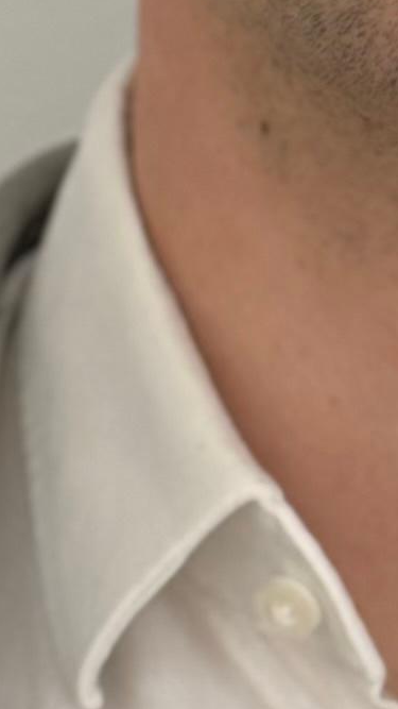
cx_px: 498
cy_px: -148
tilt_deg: +1.7
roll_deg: +0.7
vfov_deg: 6.8
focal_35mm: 316
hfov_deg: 3.8
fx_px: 5931
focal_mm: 6.76
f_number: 1.78
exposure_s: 1/97
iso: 100
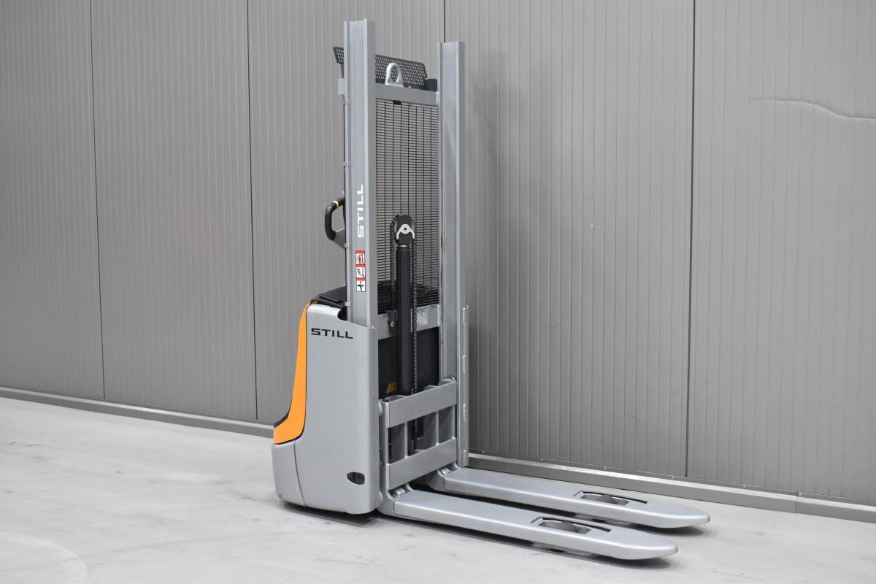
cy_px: 292
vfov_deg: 33.0
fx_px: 985
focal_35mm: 40
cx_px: 438
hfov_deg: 47.9
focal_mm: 27
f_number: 5
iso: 1600
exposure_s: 1/40
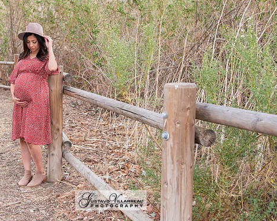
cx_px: 61
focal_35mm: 53
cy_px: 90
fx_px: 435
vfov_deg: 28.6
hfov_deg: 34.4
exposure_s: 1/125
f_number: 5
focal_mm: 34
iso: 500
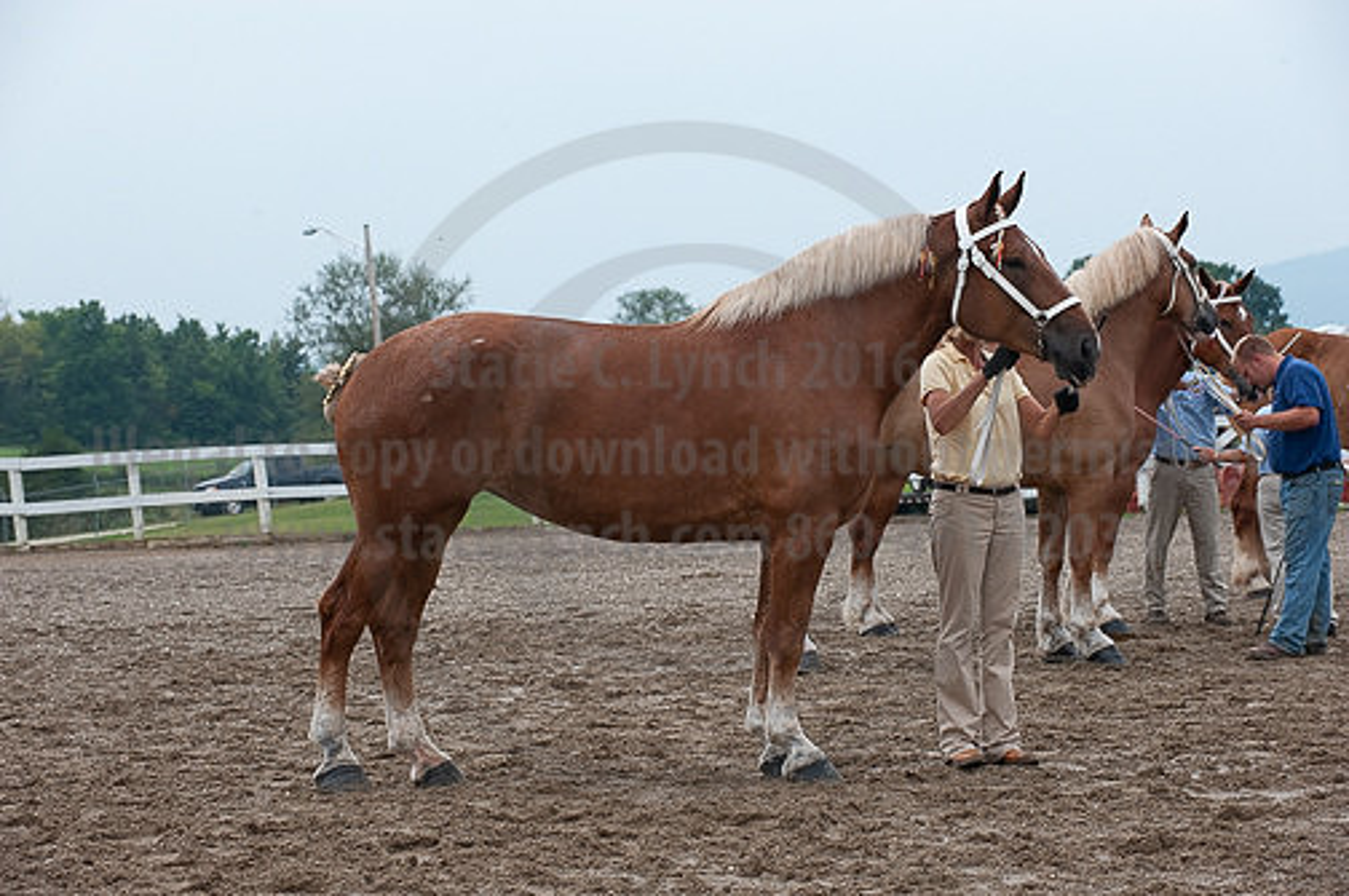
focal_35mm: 135
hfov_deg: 15.2
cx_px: 674
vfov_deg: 10.1
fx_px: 5054
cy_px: 448
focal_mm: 135
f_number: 5.6
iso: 1000
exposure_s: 1/1250
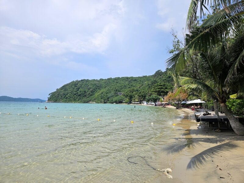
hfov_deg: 73.9
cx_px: 122
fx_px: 162
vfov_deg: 58.9
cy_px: 92
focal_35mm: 23
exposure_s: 1/4120
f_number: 1.8
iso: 25
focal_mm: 5.4
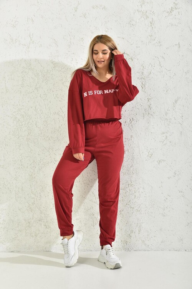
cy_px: 144
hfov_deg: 28.1
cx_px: 96
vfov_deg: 41.1
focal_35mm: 48
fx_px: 384
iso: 100
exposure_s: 1/160
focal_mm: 48
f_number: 7.1
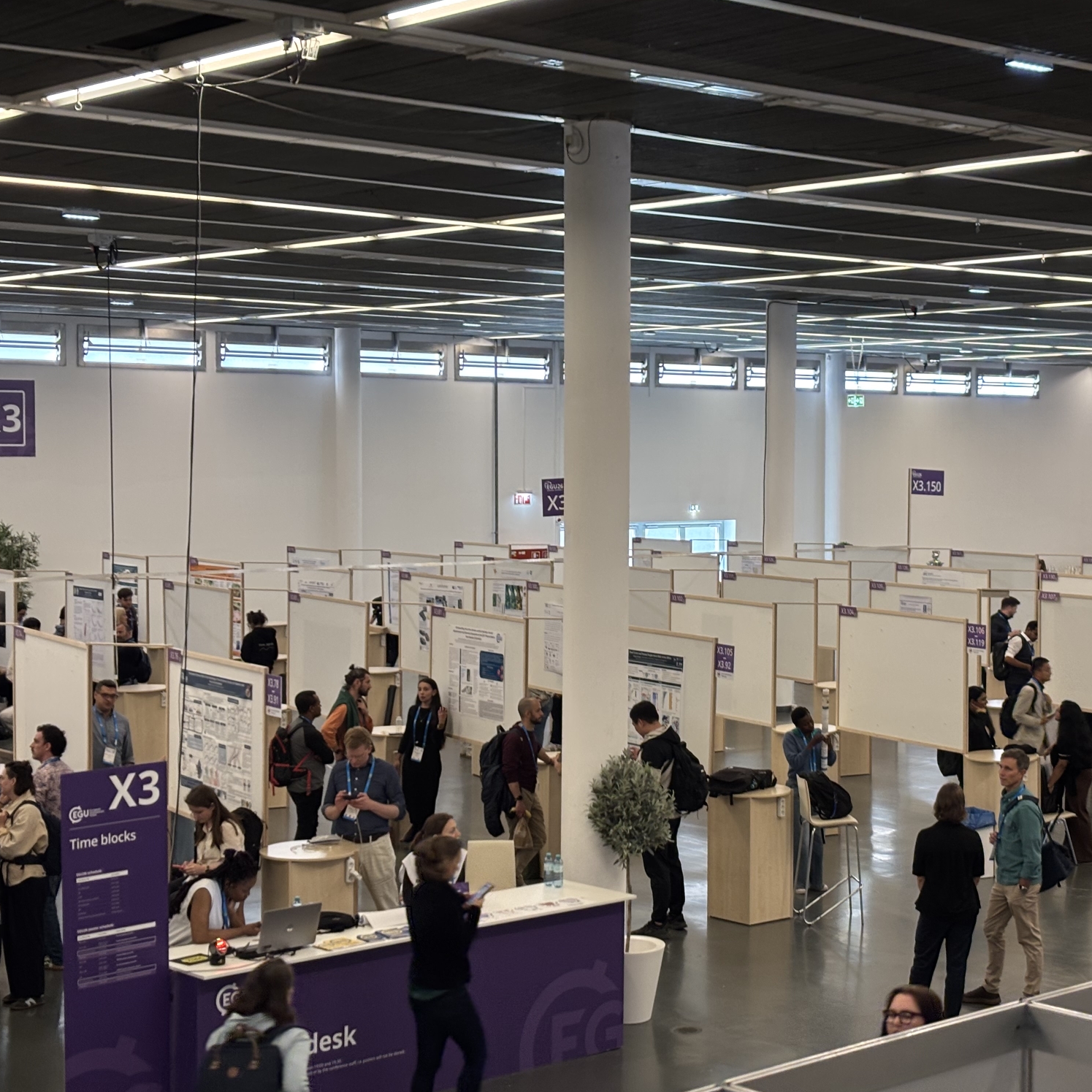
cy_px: 548
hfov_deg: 27.6
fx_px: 2213
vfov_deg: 27.7
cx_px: 714
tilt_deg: -2.2
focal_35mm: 62
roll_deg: -0.1
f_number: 1.6
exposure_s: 1/50
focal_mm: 5.96
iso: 100
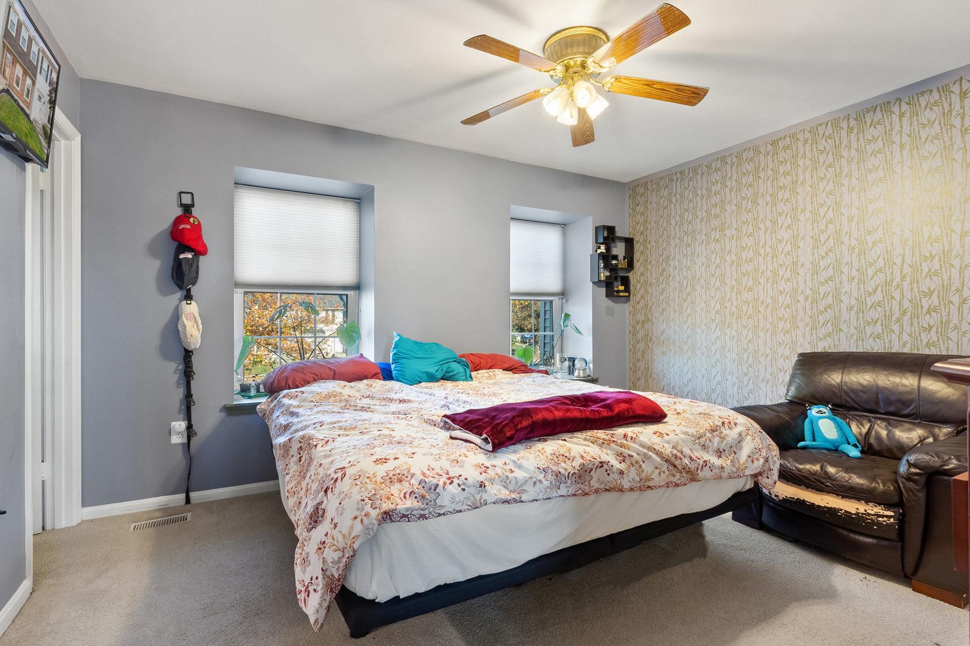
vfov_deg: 70.4
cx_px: 485
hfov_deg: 93.3
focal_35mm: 17
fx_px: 458
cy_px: 324
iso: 640
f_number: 8
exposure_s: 1/4
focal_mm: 10
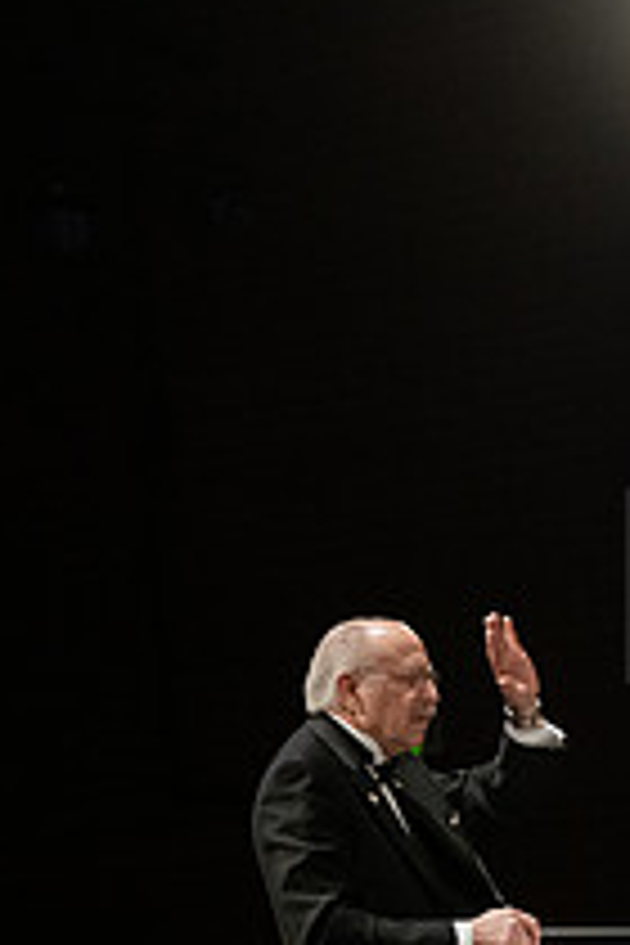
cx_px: 558
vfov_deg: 7.9
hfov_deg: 5.3
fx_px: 6851
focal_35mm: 261
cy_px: 770
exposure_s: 1/200
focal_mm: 122
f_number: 4.5
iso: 5000
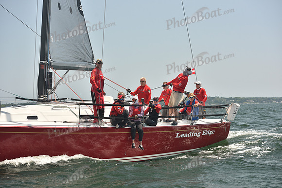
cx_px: 141
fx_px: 548
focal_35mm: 70
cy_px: 94
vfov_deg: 19.5
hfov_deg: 28.8
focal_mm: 70
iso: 250
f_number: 5.6
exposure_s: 1/640
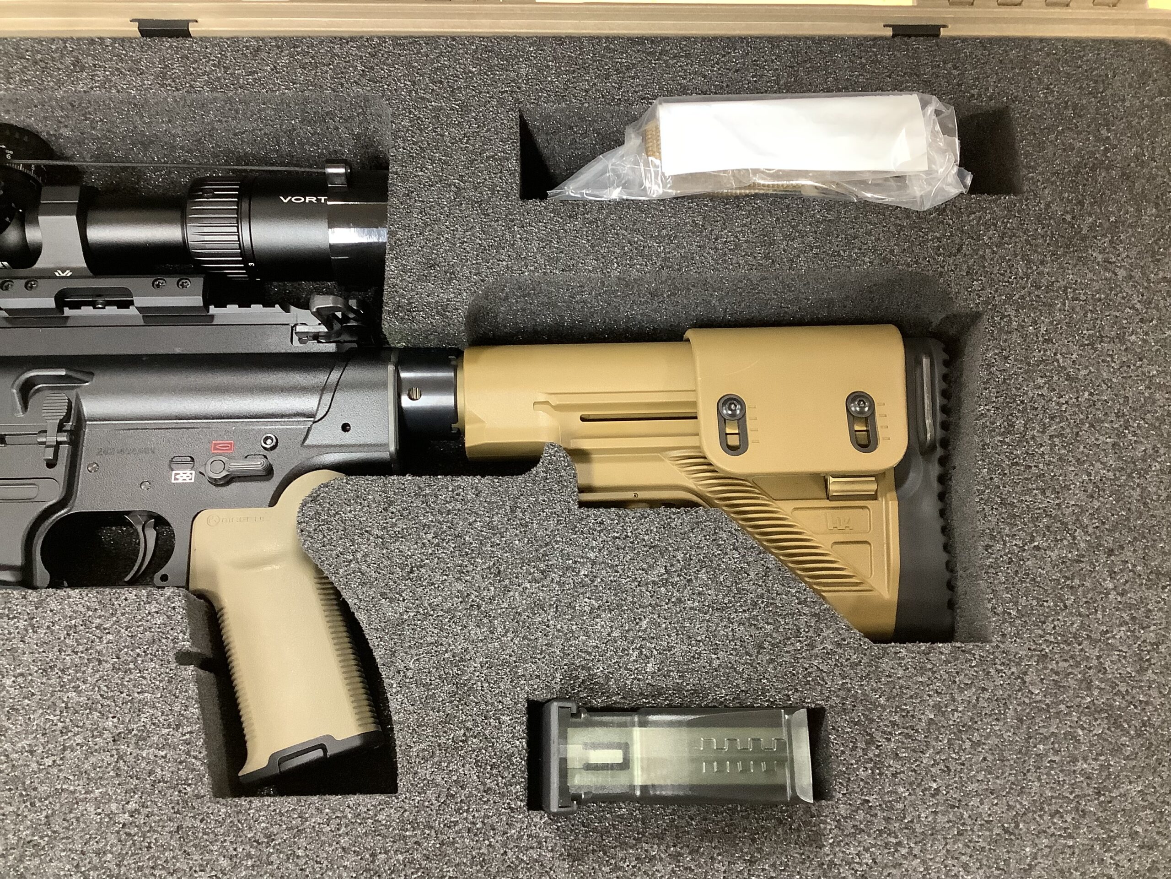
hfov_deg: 58.4
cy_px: 440
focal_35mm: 31
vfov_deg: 45.4
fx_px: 1049
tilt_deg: -73.2
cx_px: 586
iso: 400
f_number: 2.4
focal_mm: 3.3
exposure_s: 1/40
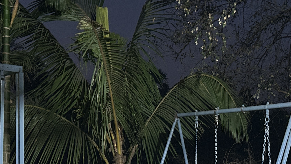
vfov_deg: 17.4
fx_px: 517
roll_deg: -0.7
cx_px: 193
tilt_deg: -2.5
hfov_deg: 31.2
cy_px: 182
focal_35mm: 67
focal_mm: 5.7
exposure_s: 1/25
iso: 640
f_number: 1.5
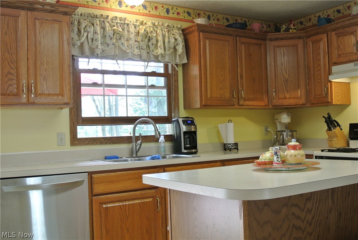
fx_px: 388
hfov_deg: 49.5
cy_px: 120
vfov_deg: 34.3
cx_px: 179
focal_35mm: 39
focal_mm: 14.5
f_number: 4
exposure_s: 1/60
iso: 450
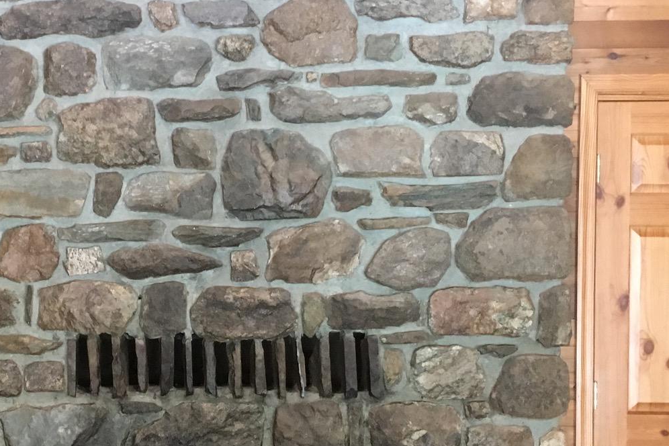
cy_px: 289
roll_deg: +0.6
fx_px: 1152
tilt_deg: -0.3
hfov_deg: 31.4
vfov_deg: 21.8
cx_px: 116
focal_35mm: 62
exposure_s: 1/30
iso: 200
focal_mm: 4.15
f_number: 2.2
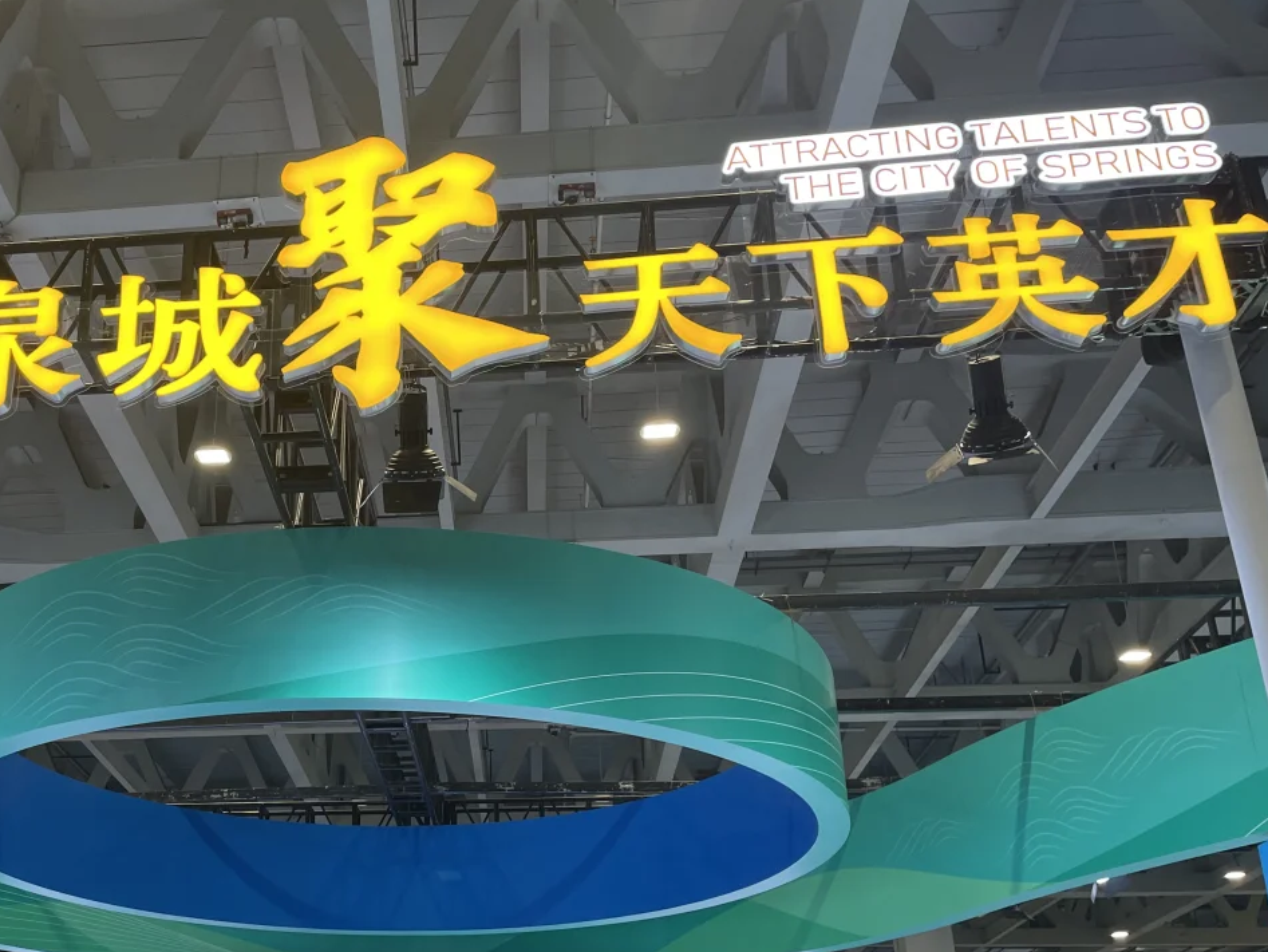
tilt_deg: +20.4
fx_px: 1392
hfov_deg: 47.2
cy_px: 664
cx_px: 320
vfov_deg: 37.2
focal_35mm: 38
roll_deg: -1.5
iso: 80
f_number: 1.6
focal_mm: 5.1
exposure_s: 1/100
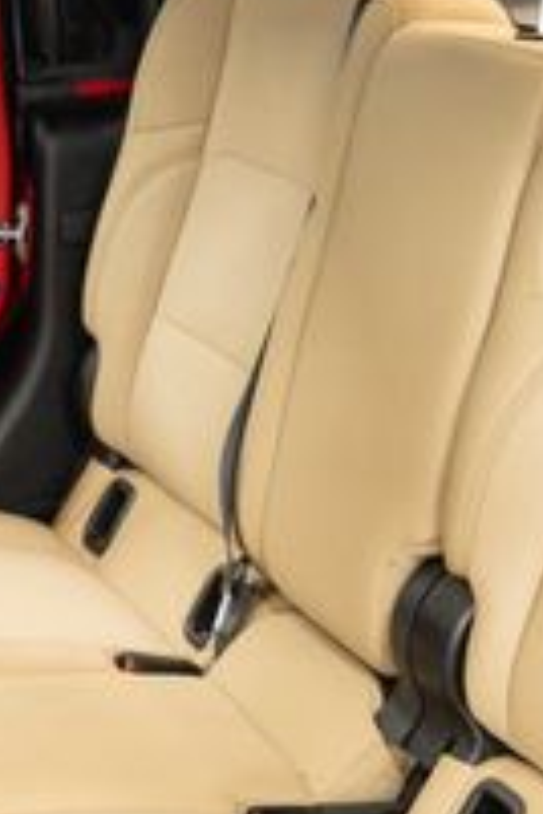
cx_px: 490
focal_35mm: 89
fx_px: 2013
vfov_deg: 22.8
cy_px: 492
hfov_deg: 15.2
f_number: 3.2
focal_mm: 28
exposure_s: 1/40
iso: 2000
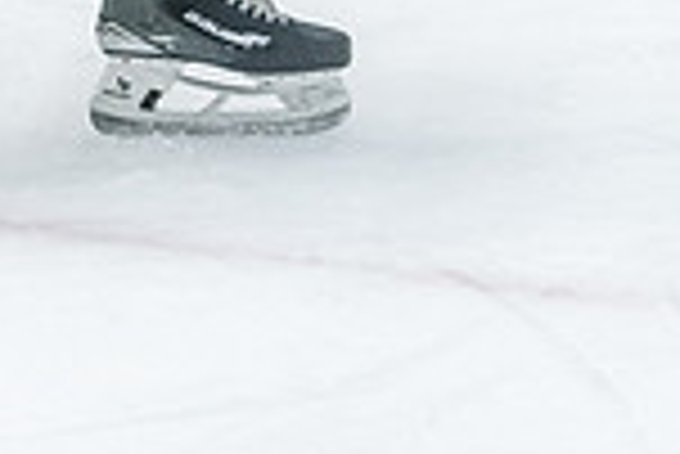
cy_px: -364
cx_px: -290
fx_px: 7033
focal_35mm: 372
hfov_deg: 5.5
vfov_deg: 3.7
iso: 3200
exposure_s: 1/800
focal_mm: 86
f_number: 2.8
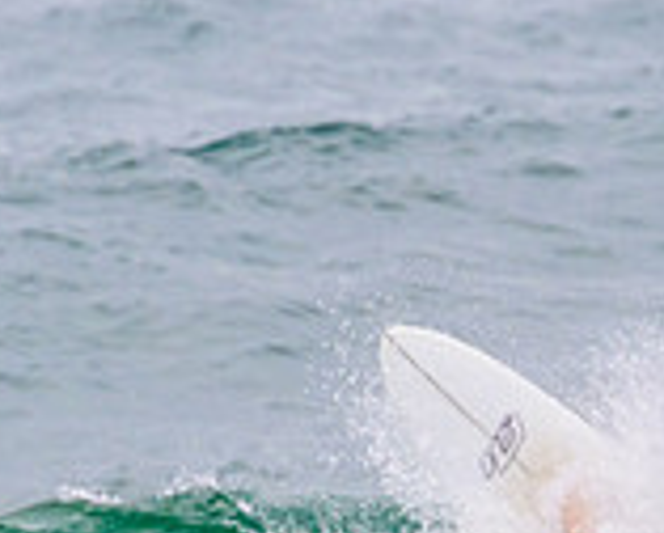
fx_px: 62177
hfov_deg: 0.6
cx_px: 586
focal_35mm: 3160
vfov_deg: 0.5
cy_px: 770
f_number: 11
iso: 1100
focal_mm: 800
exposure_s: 1/2000
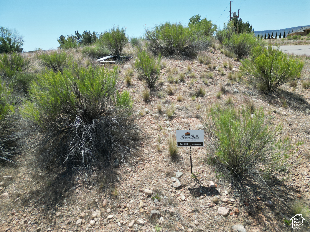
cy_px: 116
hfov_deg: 71.6
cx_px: 155
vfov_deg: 56.8
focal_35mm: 24
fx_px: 215
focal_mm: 6.72
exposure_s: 1/2500
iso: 140
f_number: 1.7
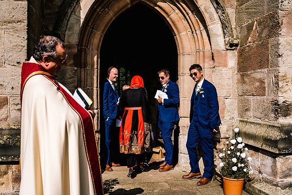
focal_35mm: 38
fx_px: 308
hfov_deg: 50.7
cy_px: 99
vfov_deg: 35.1
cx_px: 148
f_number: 4.5
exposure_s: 1/1000
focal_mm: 35
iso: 50
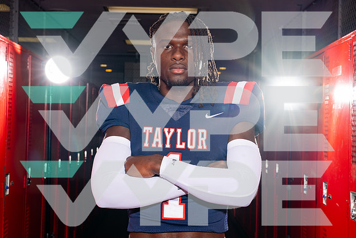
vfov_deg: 22.3
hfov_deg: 32.9
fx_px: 603
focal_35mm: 61
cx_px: 178
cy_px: 119
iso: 160
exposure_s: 1/250
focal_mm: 61
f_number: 9
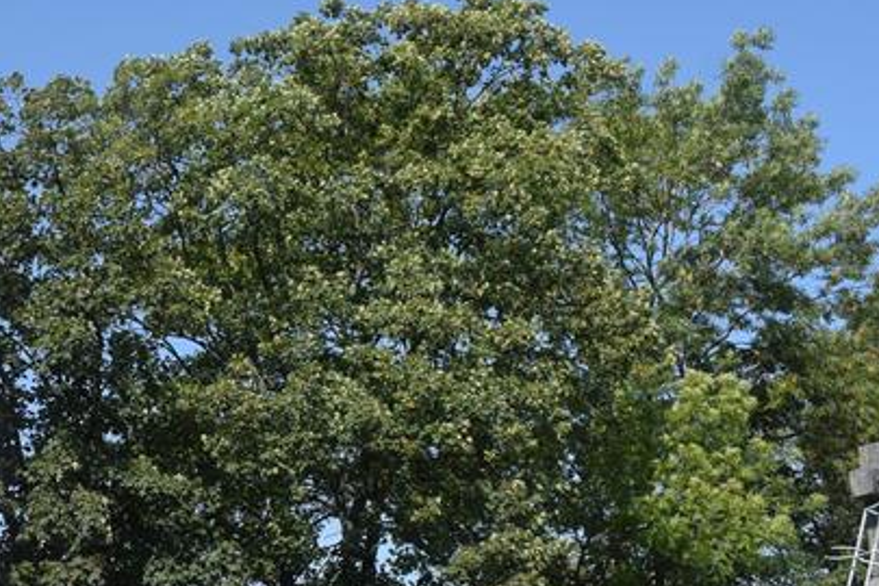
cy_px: 530
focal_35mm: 60
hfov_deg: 31.3
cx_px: 37
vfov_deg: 22.1
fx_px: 1465
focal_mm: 18
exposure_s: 1/320
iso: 200
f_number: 9
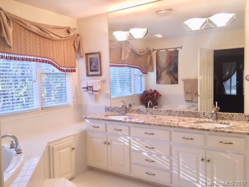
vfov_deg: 48.2
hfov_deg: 61.7
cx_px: 124
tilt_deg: -5.0
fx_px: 209
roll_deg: +1.0
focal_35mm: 29
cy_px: 94
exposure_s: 1/40
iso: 32
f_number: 2.2
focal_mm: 4.15
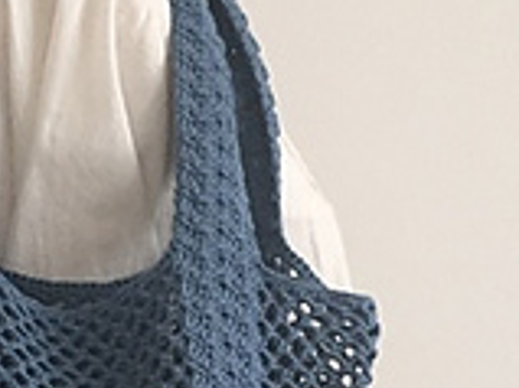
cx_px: 108
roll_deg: -1.3
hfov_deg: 16.7
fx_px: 1753
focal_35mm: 117
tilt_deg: -1.6
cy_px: 408
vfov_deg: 12.5
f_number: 2.2
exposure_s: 1/30
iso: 50
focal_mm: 4.15
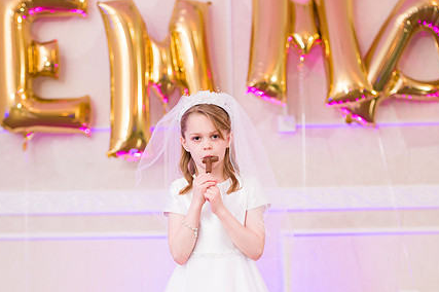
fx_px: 1158
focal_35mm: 95
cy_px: 180
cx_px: 209
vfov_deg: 14.4
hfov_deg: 21.5
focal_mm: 70
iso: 1600
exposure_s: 1/200
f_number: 3.2
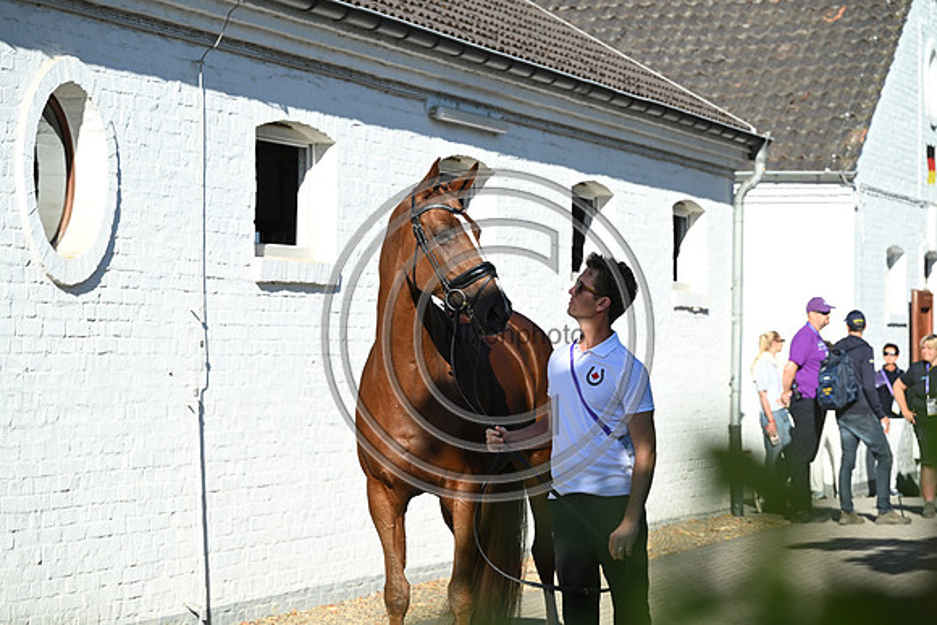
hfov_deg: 17.1
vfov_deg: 11.4
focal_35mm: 120
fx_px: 3124
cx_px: 468
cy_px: 312
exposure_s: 1/1600
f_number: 6.3
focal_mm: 120
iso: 640
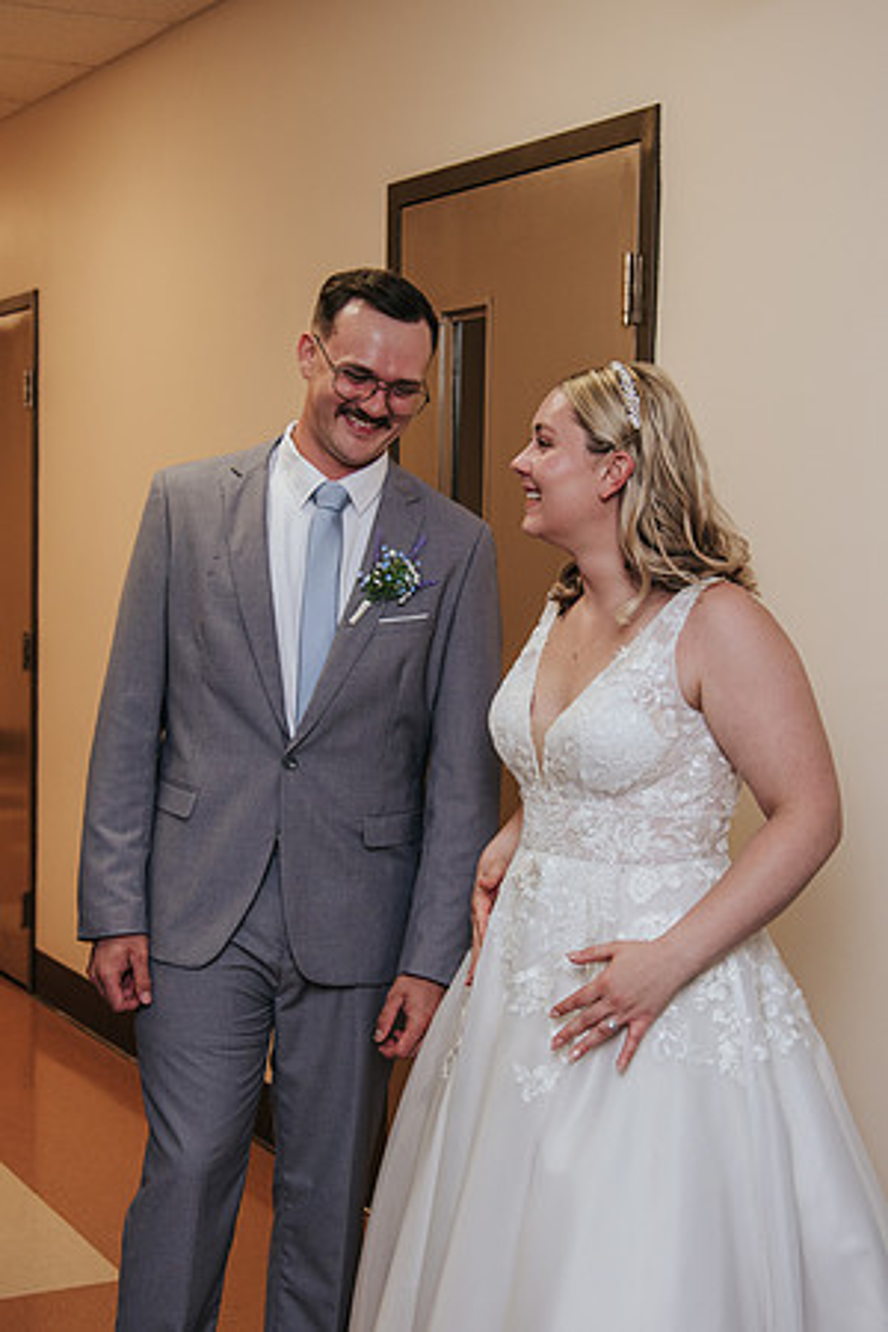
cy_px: 666
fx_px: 2218
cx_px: 395
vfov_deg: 33.4
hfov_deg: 22.6
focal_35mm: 60
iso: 800
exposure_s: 1/200
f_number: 4
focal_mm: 40
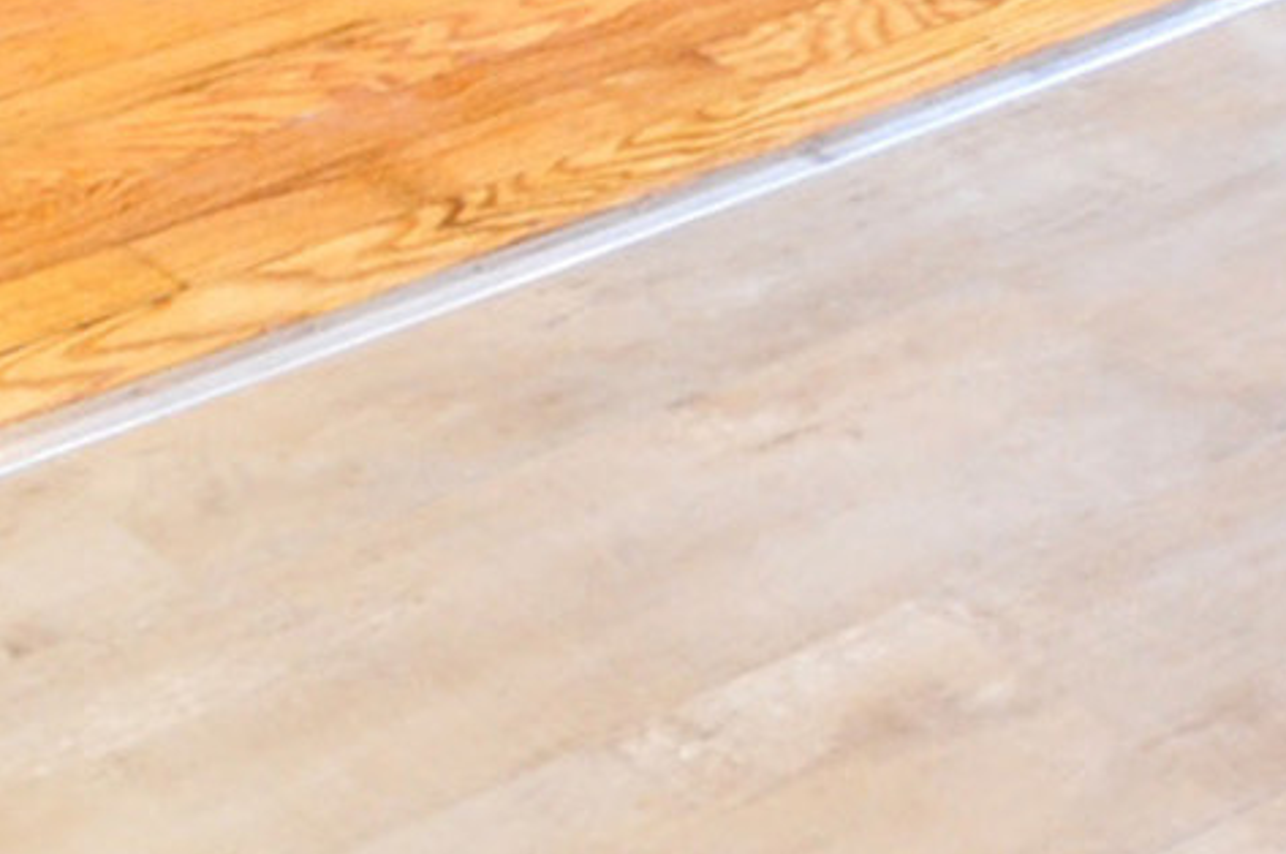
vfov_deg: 13.7
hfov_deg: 15.5
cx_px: -1563
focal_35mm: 92
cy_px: -509
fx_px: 3282
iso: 500
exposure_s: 1/13
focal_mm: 10
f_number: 4
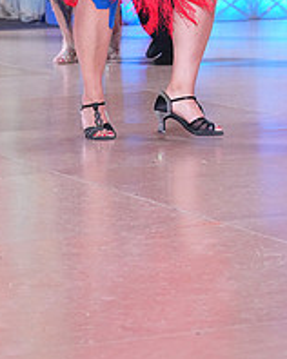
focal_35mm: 204
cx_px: 339
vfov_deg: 9.3
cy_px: -134
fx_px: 2169
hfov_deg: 7.5
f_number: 6.3
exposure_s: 1/250
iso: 2500
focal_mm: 74
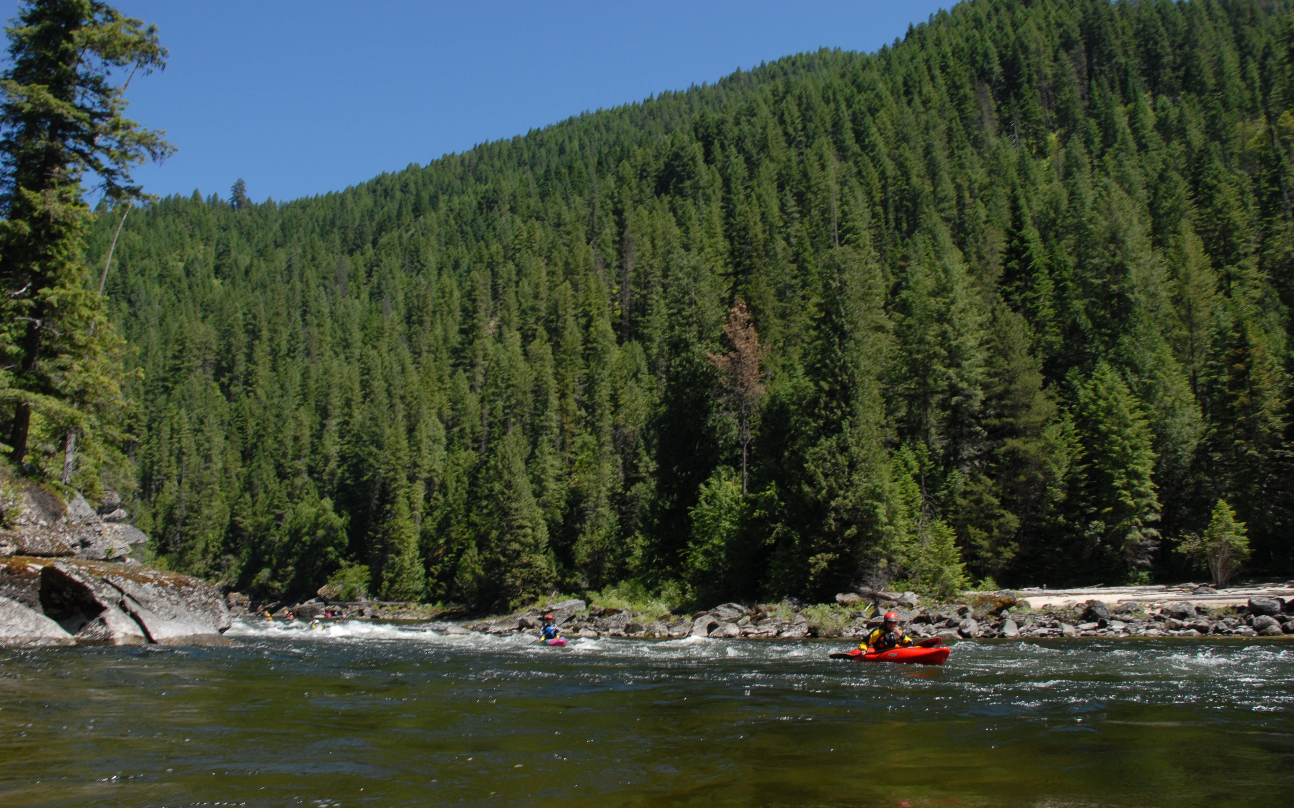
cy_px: 409
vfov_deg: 40.6
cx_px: 645
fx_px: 1093
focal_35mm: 31
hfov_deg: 61.2
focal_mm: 20
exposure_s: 1/160
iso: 200
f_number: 9
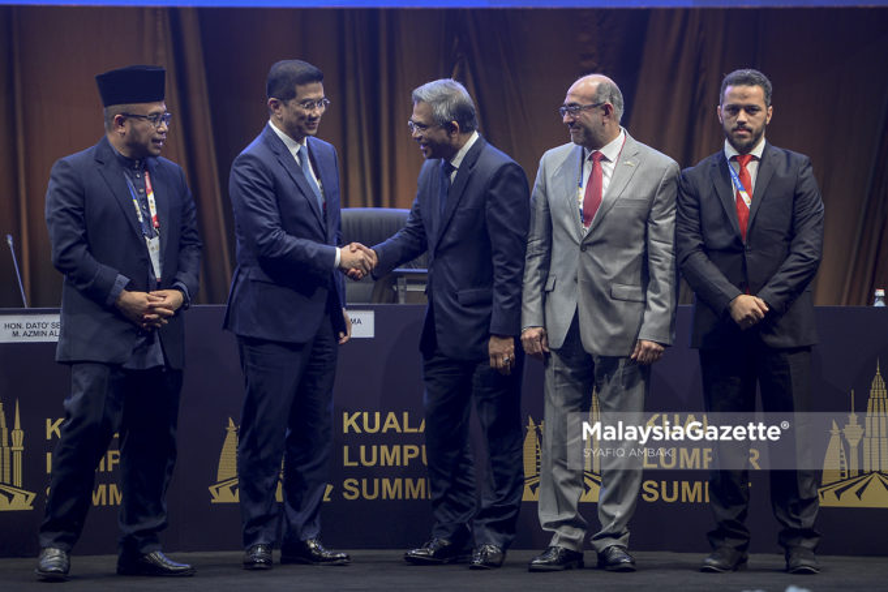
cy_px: 296
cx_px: 444
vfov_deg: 9.5
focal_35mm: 145
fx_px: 3576
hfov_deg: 14.2
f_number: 2.8
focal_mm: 145
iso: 1000
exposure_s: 1/160
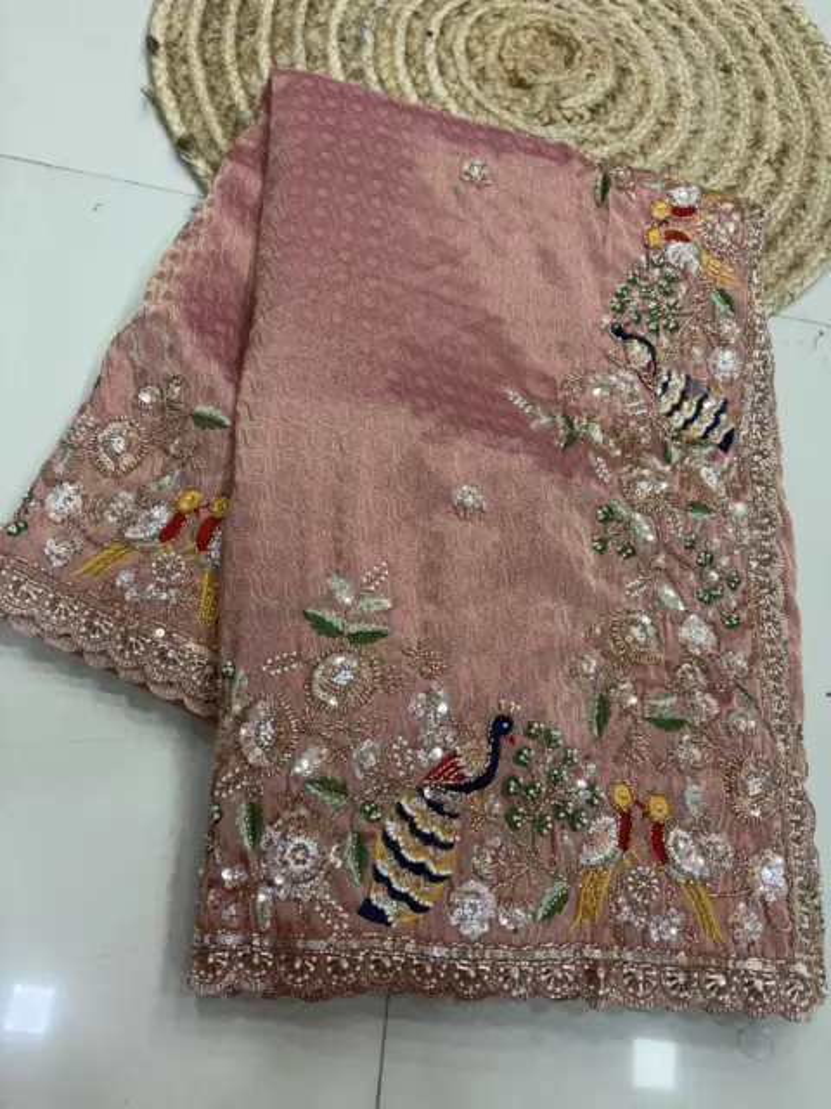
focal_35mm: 26
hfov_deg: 53.1
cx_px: 416
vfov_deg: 67.3
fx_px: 832
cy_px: 554
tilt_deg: -65.2
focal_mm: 5.96
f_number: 1.6
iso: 125
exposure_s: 1/100
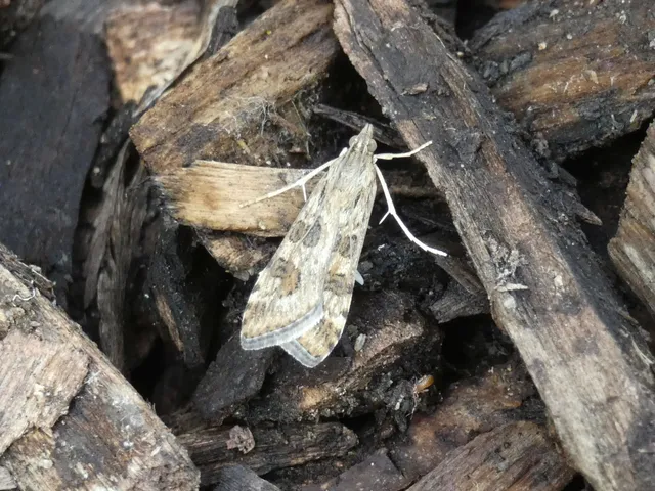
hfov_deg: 16.8
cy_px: 246
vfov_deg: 12.7
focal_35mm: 117
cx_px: 328
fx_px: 2214
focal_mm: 21
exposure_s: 1/80
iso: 500
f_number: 5.1
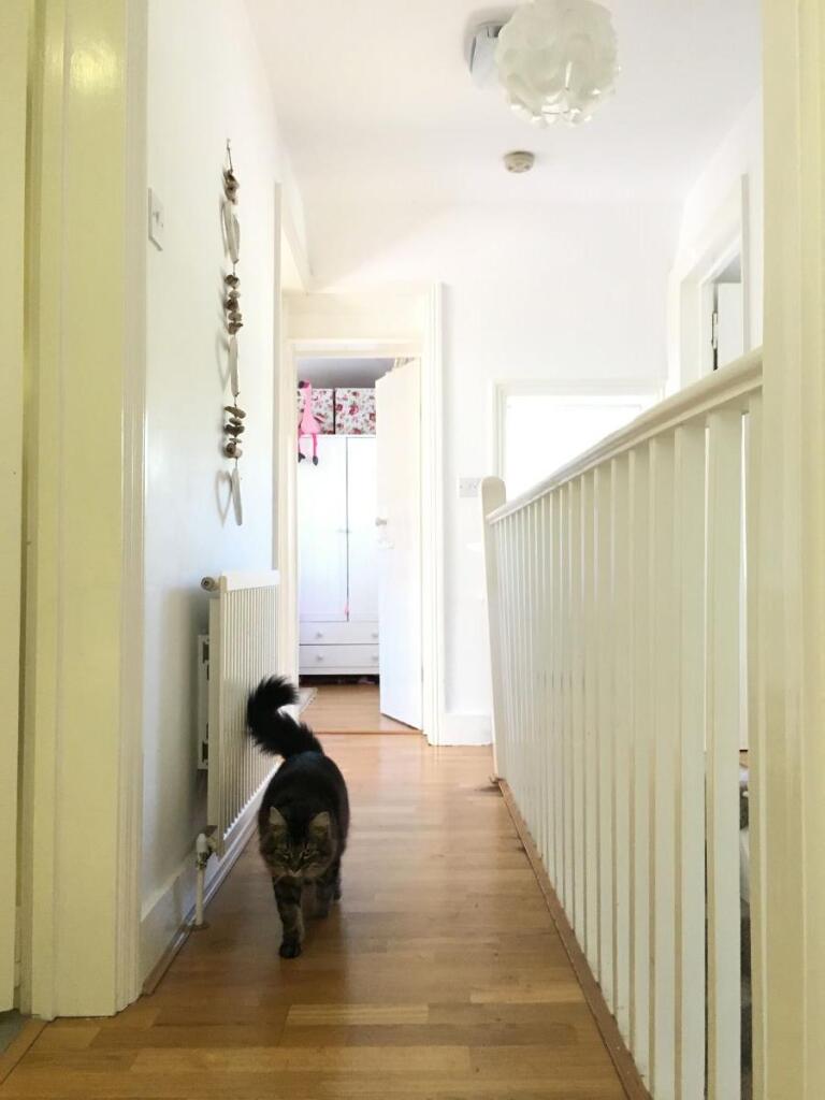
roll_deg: -0.4
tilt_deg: -0.1
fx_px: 922
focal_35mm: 29
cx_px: 412
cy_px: 550
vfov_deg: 61.7
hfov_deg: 48.2
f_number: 2.2
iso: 200
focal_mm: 4.15
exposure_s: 1/33
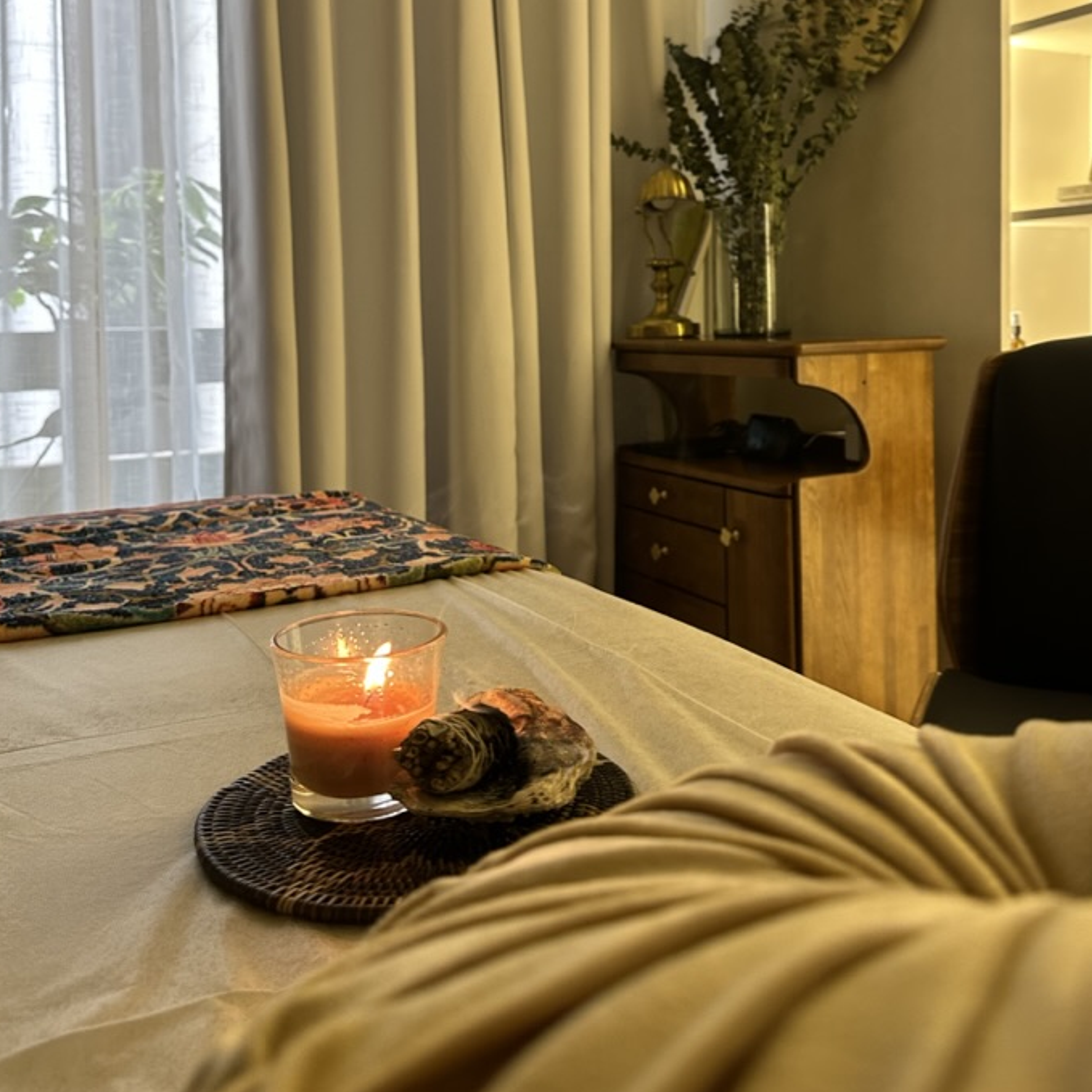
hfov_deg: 51.0
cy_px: 380
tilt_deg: -1.6
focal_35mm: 32
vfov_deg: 50.3
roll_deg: +0.3
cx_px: 601
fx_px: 1142
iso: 200
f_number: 1.78
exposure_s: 1/60
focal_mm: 6.86
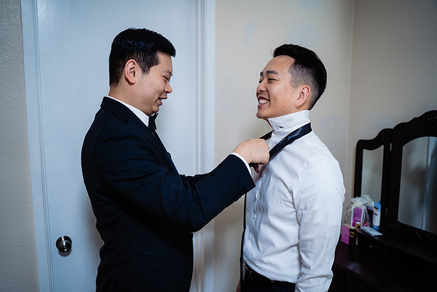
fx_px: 340
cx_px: 218
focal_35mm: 28
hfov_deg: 65.5
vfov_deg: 46.4
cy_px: 146
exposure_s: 1/125
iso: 1600
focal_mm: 28
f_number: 2.8
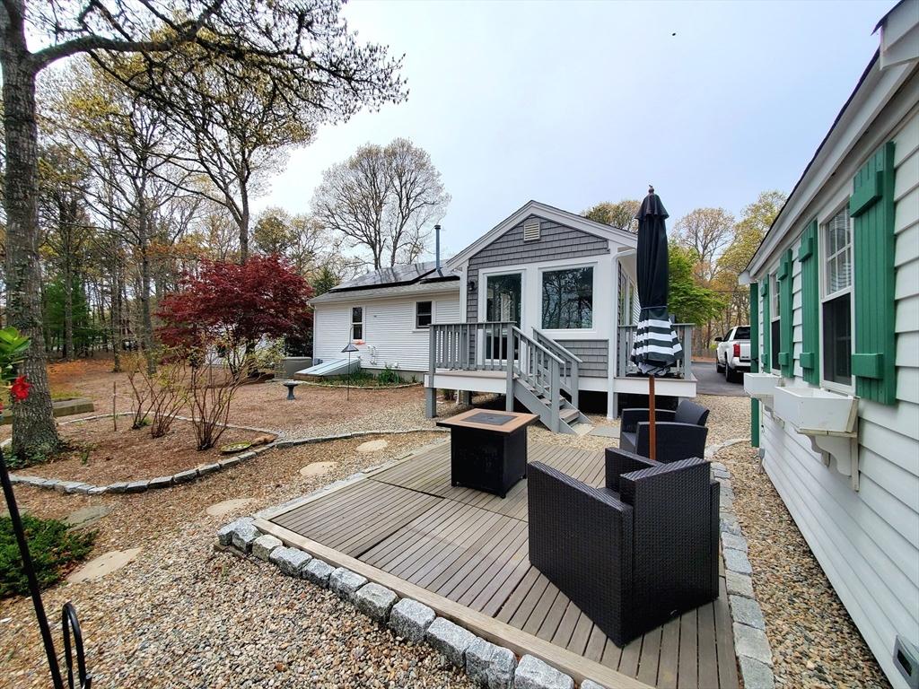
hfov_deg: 106.2
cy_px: 344
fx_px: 345
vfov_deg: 89.9
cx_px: 460
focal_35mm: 13
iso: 50
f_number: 2.2
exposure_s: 1/1429
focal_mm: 1.8
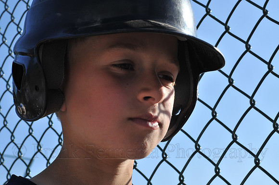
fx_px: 580
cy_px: 92
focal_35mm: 75
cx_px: 140
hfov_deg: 27.0
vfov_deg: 18.1
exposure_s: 1/500
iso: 400
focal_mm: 50
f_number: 11
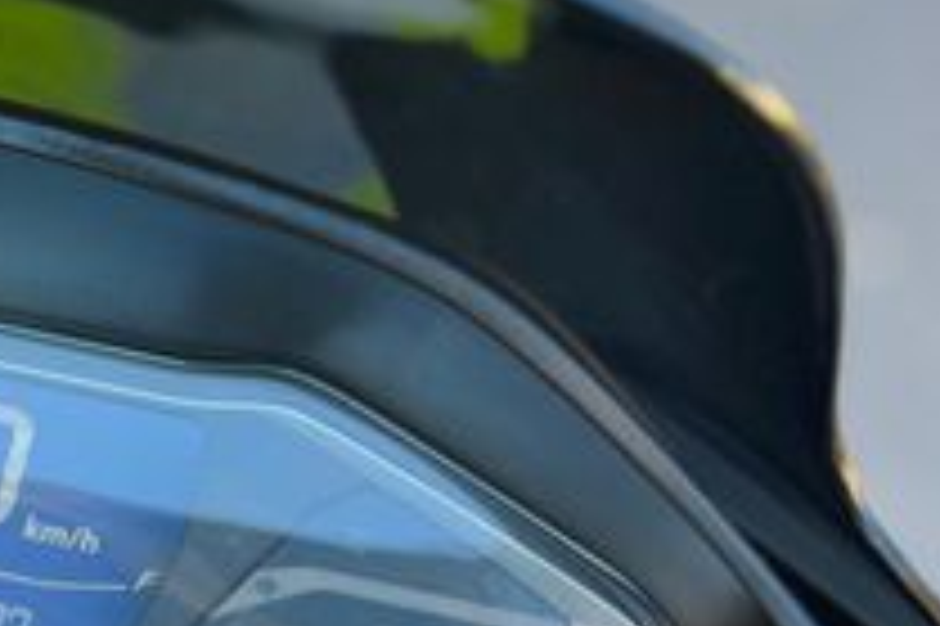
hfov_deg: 30.0
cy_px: 459
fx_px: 1591
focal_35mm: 61
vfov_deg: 22.0
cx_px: -54
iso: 64
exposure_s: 1/121
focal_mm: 5.7
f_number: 1.5
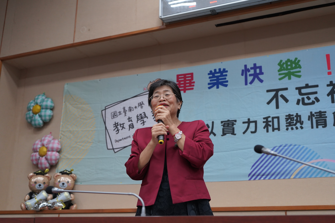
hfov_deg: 42.7
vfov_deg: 29.2
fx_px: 428
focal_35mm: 46
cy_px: 112
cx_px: 168
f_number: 4
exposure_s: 1/160
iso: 2000
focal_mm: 46
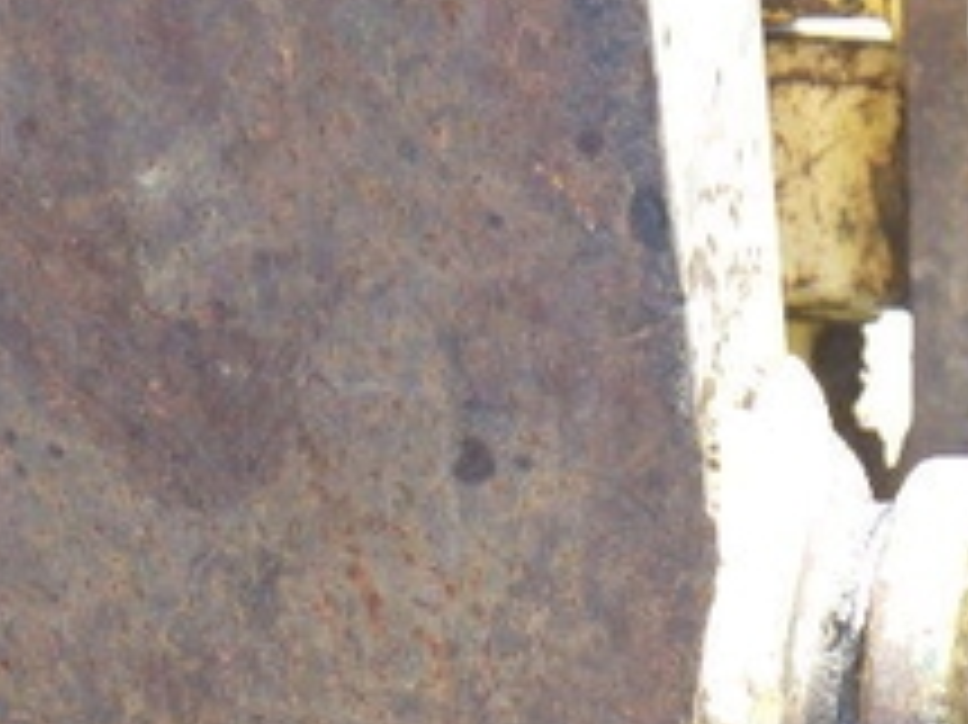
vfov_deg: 8.6
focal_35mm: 172
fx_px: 4807
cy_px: 760
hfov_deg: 11.5
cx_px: 504
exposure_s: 1/80
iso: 125
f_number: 4.8
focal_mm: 13.7
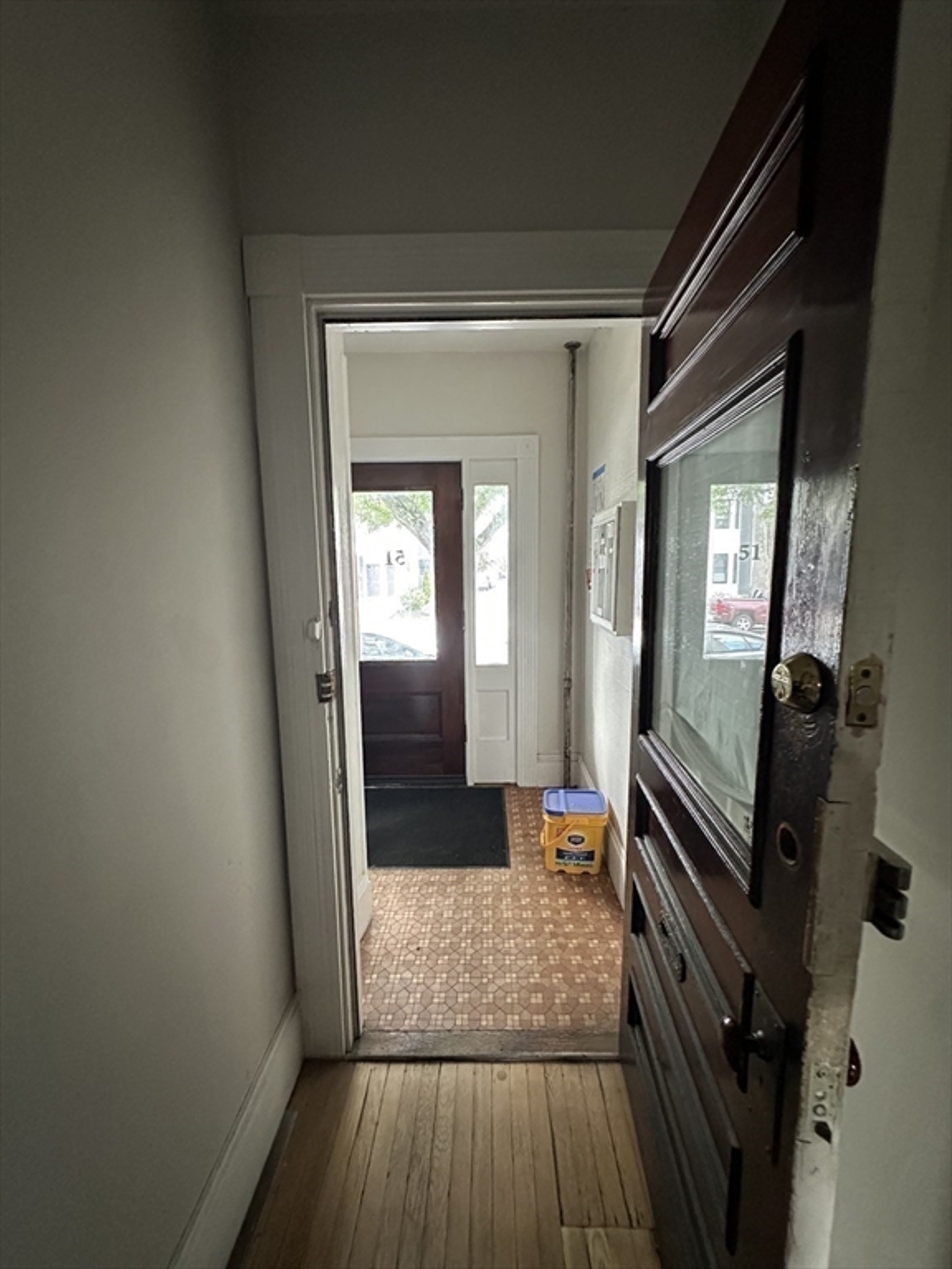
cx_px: 476
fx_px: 513
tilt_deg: -7.2
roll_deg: -0.1
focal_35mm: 14
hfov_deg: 85.7
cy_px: 634
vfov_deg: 102.1
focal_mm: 2.22
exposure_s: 1/60
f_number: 2.2
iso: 1000
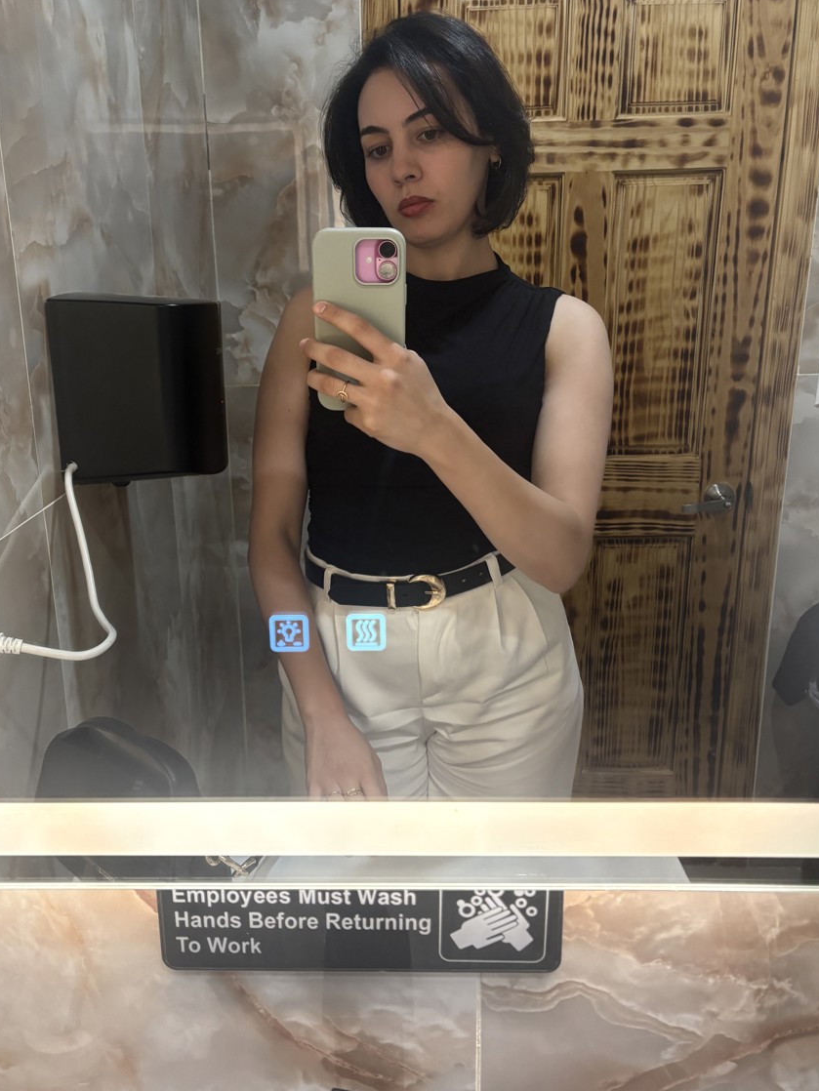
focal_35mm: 31
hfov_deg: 45.3
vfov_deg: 58.3
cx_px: 351
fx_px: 978
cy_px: 555
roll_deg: +1.5
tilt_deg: -14.8
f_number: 1.6
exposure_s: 1/120
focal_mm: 5.96
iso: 250
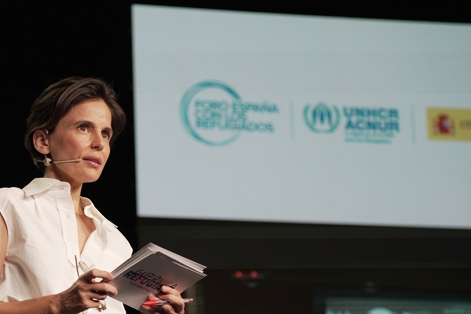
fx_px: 1819
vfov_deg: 9.9
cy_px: 239
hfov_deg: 14.7
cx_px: 134
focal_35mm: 139
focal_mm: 75
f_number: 2.8
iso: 400
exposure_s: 1/200
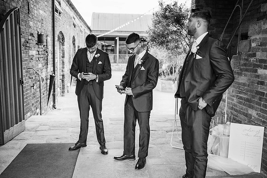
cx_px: 134
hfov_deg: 54.5
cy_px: 89
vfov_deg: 37.8
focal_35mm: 35
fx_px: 259
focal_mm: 35
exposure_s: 1/500
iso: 100
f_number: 1.8
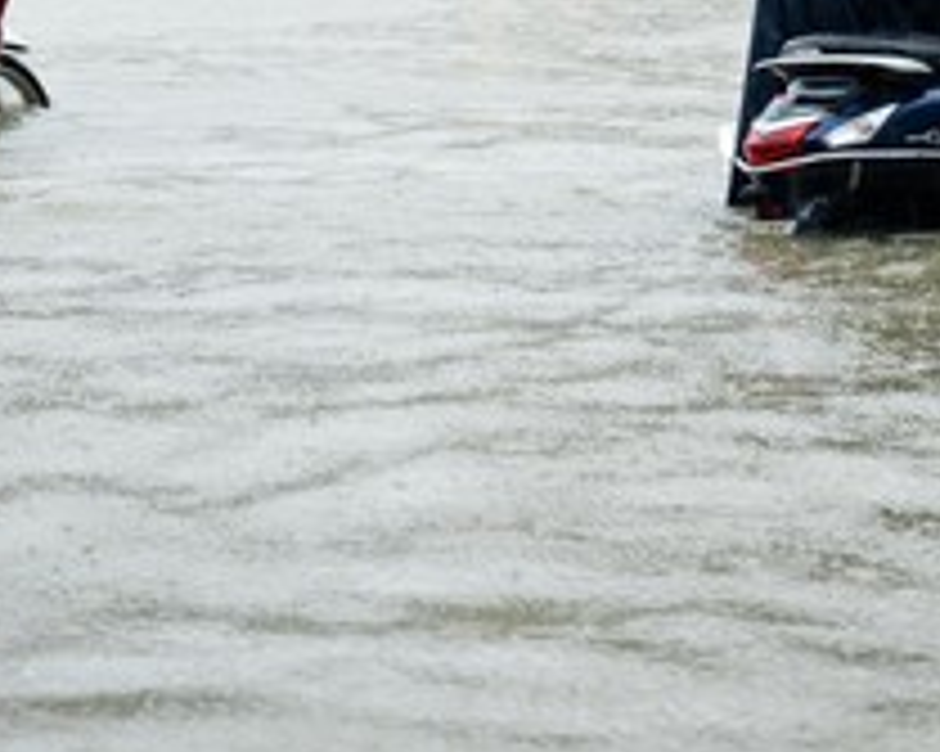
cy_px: -133
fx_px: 3365
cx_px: 661
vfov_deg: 12.5
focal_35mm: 121
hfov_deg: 15.9
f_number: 3.2
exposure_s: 1/250
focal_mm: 42
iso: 800
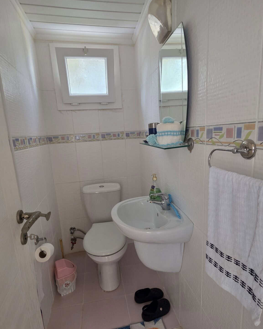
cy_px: 172
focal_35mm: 18
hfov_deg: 73.8
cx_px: 131
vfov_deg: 86.3
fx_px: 175
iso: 200
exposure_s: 1/50
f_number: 1.9
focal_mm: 2.2
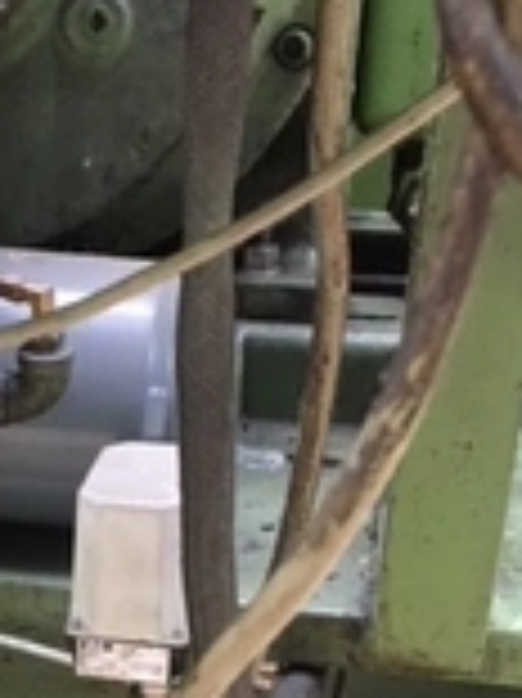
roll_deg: -0.8
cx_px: 9
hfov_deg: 19.1
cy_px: 603
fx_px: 1510
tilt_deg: -22.9
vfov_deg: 25.3
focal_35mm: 75
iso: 200
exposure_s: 1/17
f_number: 2.2
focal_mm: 4.15
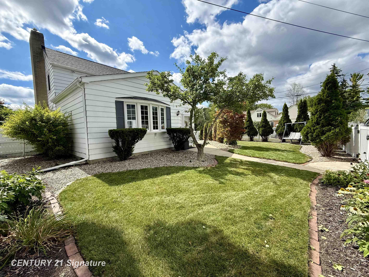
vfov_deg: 85.7
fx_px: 149
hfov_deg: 102.1
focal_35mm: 14
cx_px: 184
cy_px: 138
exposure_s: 1/1235
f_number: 2.2
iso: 64
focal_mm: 2.22
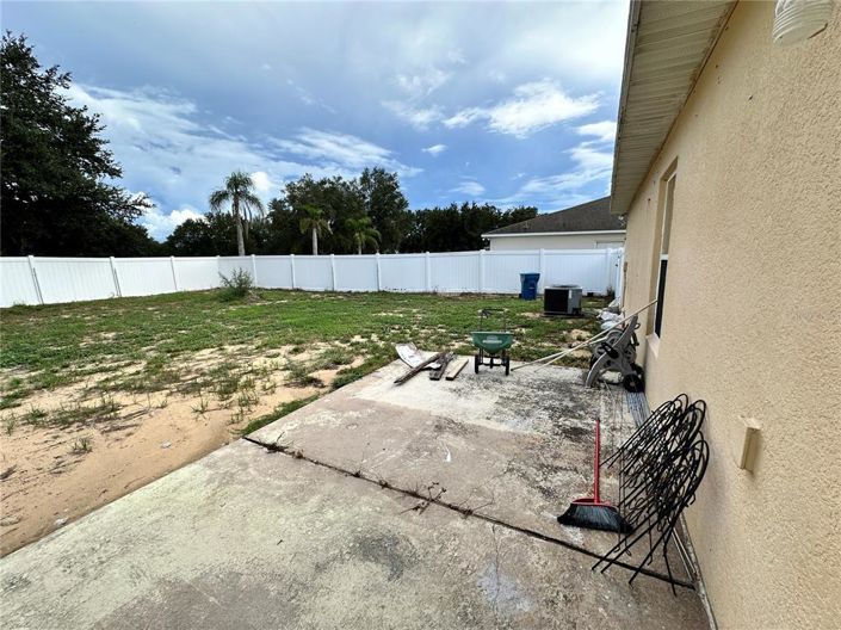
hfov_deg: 102.1
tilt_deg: -8.9
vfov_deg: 85.6
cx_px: 420
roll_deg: +0.4
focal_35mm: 14
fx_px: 340
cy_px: 315
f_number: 2.2
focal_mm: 2.22
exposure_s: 1/882
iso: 50
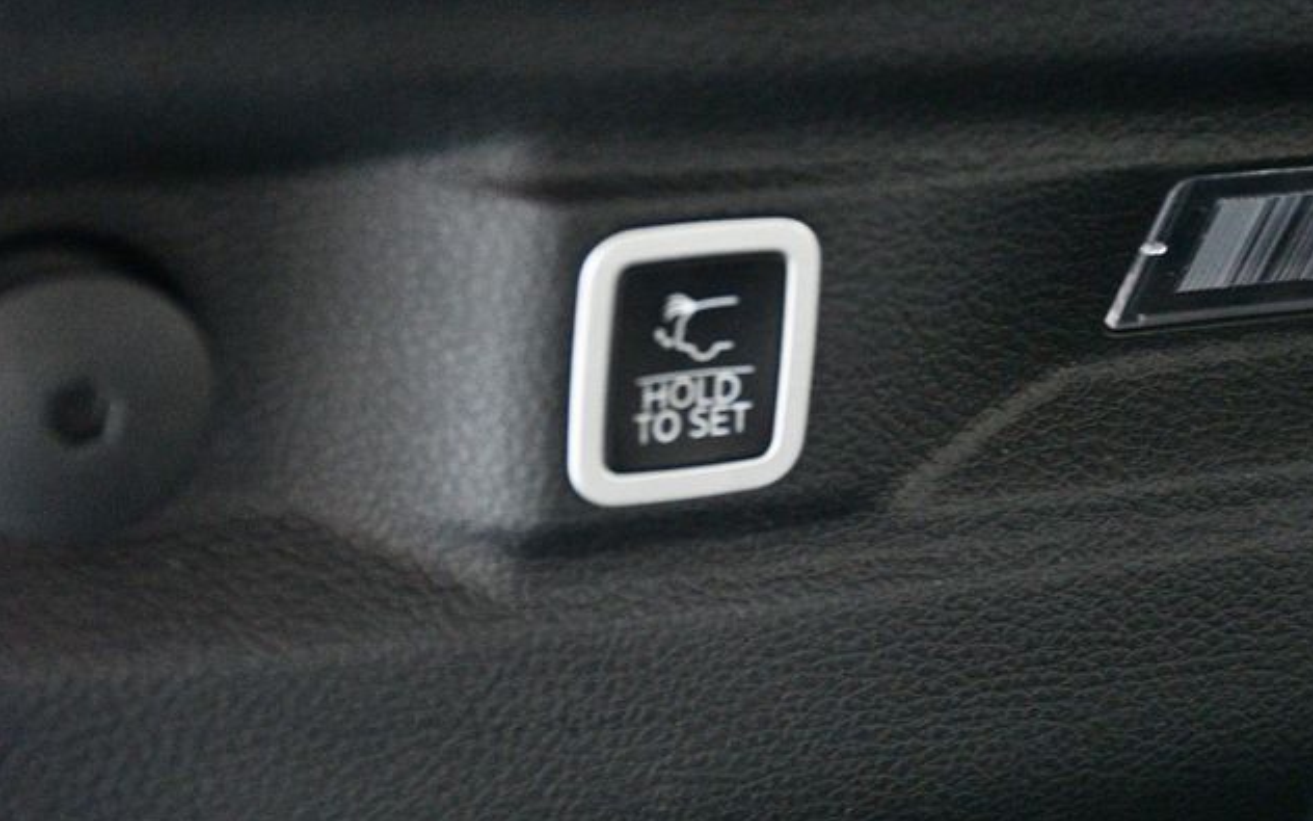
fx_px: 3435
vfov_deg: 13.6
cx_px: 659
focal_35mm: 96
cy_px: 407
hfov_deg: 21.6
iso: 12800
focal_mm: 62
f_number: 5
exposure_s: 1/15
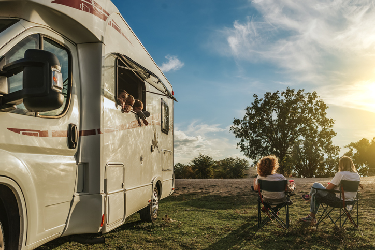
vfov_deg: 46.4
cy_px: 125
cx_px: 188
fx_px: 292
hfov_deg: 65.5
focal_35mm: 28
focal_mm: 28
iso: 100
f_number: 5.6
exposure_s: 1/1600
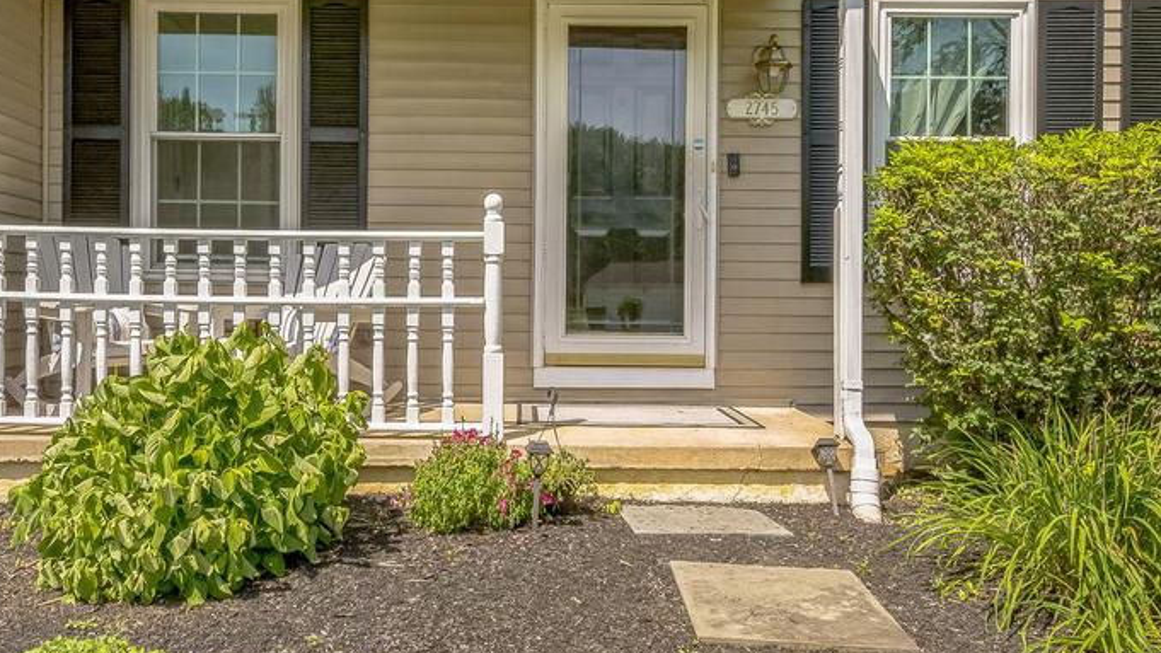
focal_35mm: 31
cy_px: 309
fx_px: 954
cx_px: 506
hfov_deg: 62.4
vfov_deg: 37.8
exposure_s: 1/250
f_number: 10
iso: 160
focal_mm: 14
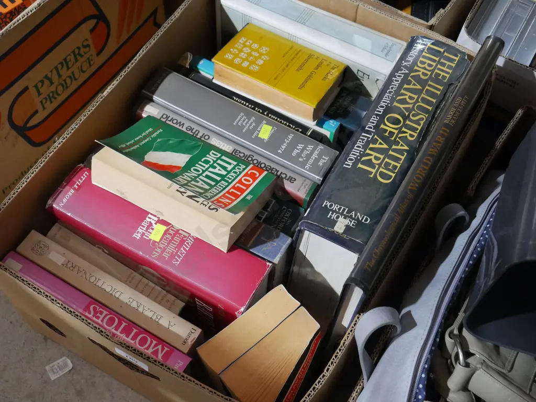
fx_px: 713
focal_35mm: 46
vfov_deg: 31.5
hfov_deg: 41.2
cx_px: 268
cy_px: 201
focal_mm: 23
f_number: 5.1
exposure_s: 1/60
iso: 3200
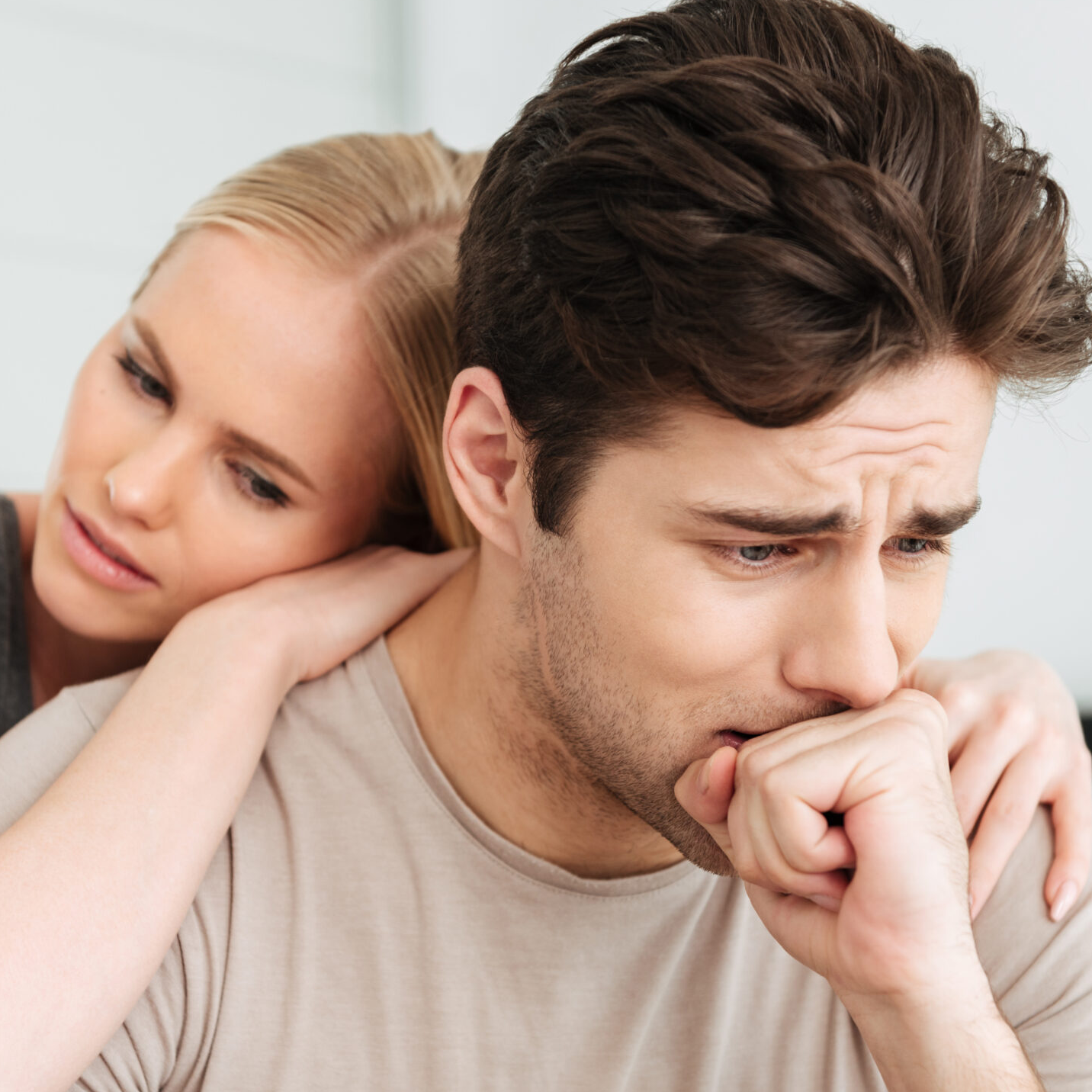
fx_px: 2712
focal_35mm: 76
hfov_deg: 22.7
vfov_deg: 22.7
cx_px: 474
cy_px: 646
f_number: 3.2
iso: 320
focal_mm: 50
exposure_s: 1/320
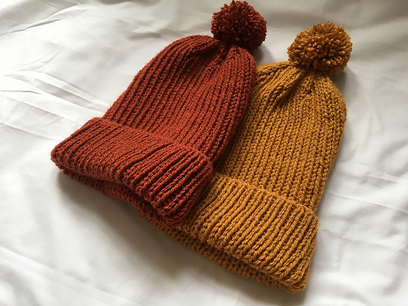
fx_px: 342
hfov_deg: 61.7
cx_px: 204
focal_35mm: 29
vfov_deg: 48.2
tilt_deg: -62.9
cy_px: 153
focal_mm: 4.15
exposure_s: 1/33
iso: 32
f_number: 2.2
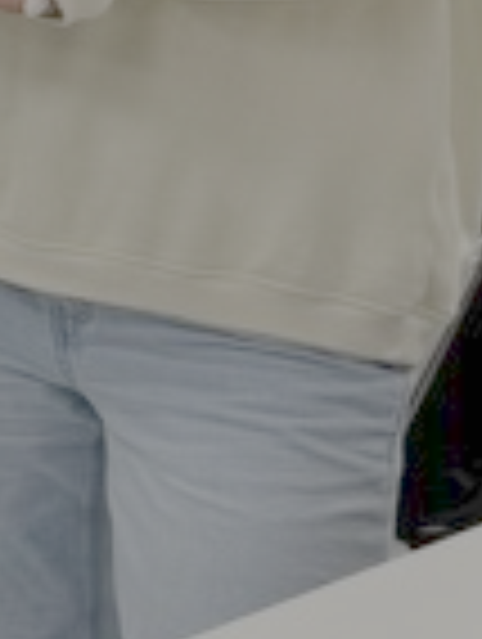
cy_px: 14
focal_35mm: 173
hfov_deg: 7.5
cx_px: -982
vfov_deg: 11.3
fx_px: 3202
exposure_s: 1/120
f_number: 1.78
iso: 160
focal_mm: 6.76
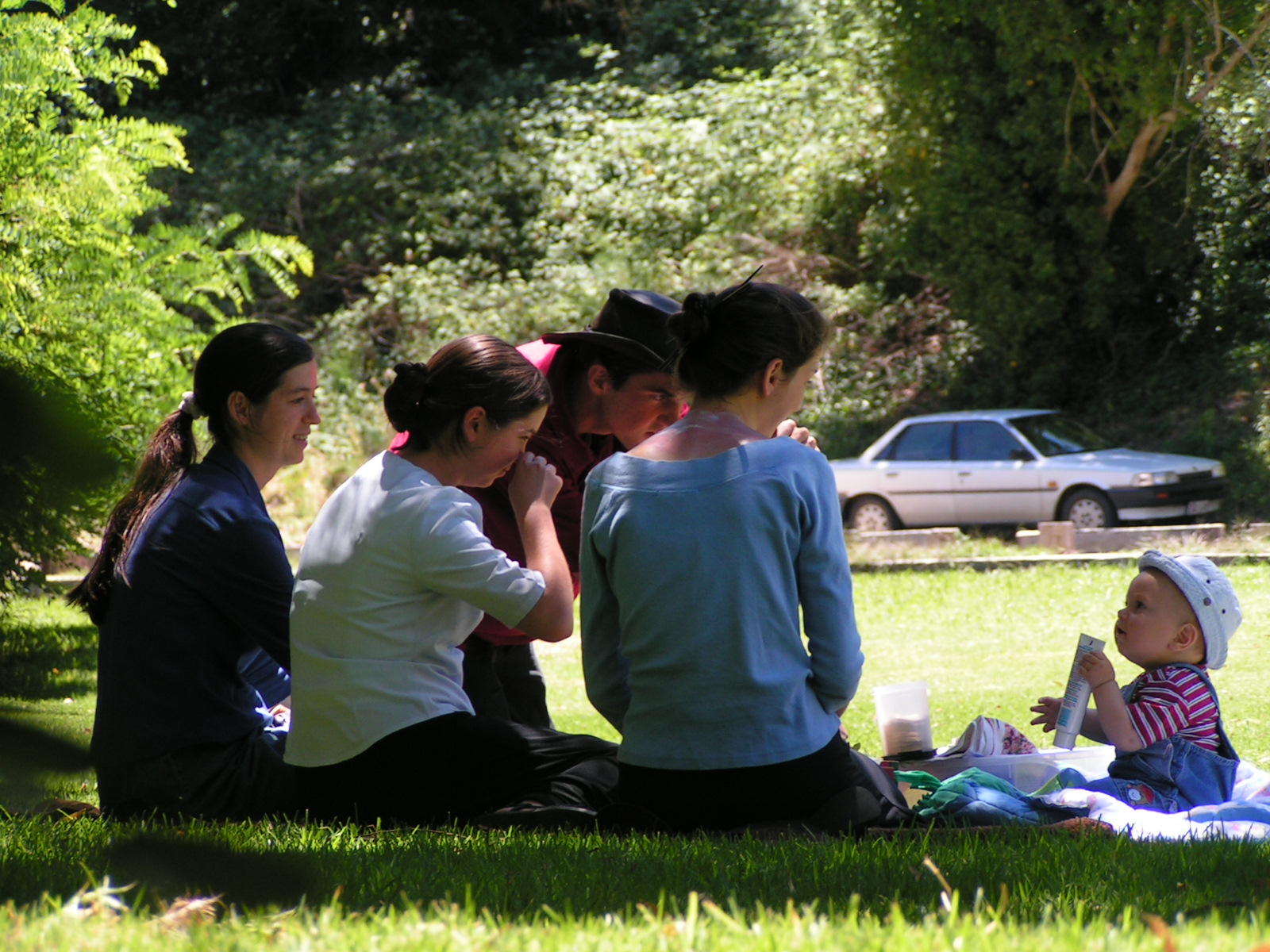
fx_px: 6897
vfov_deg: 7.9
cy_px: 476
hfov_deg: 10.5
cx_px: 635
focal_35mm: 188
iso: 50
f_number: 3.5
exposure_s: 1/200
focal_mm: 28.8
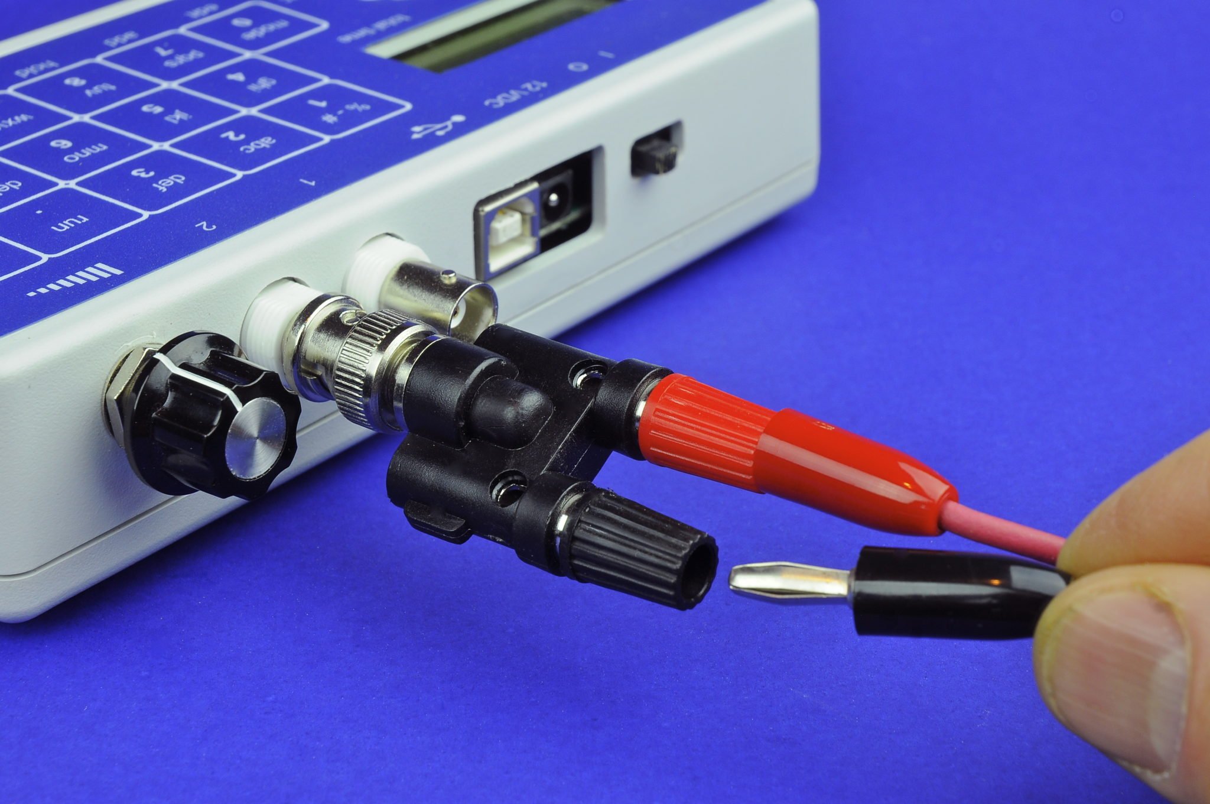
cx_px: 605
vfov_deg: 17.4
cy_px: 402
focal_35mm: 78
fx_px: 2618
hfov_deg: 26.0
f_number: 13
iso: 200
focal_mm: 52
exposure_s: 1/8
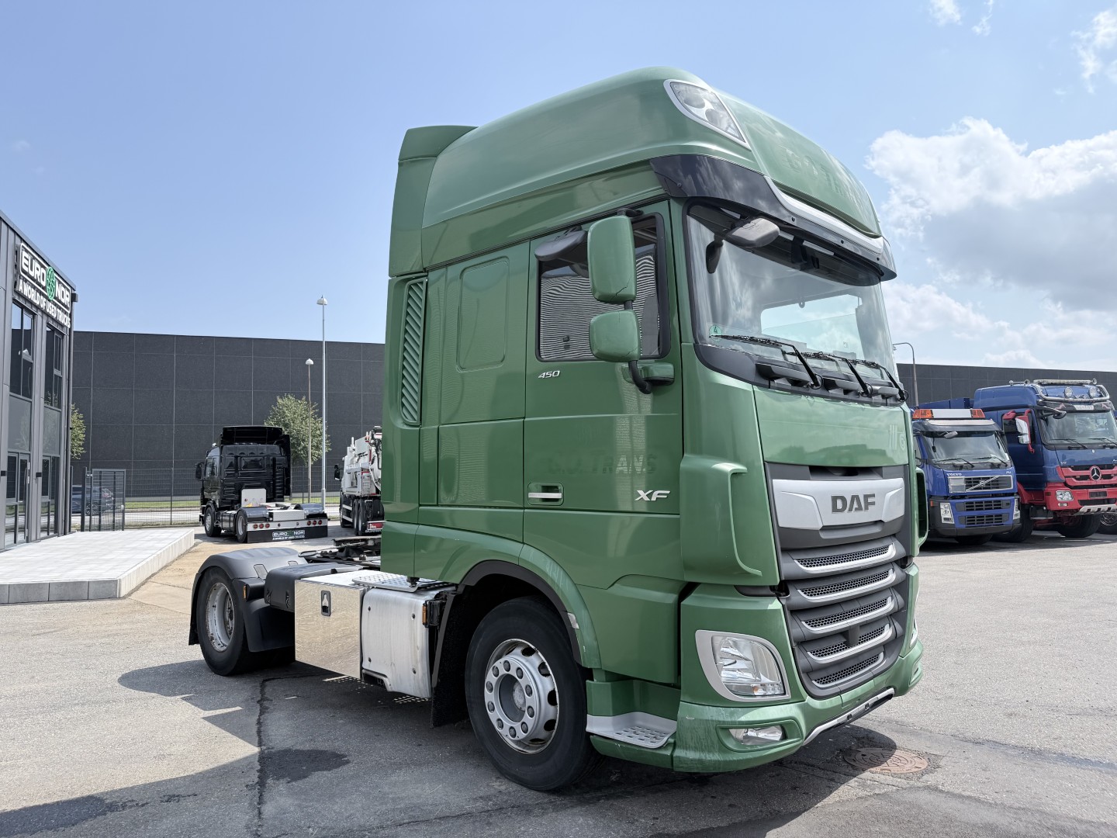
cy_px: 419
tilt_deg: +6.0
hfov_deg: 71.6
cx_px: 558
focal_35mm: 24
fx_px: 774
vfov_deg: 56.8
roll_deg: +2.6
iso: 100
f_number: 1.78
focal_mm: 6.76
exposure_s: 1/3953
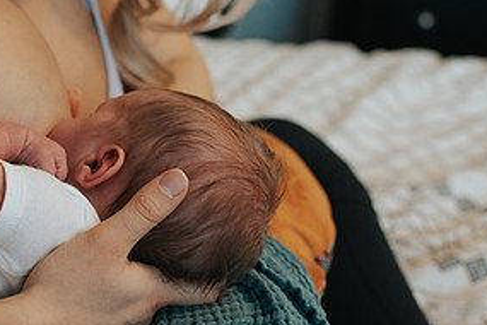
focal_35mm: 82
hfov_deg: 23.9
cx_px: 19
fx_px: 1109
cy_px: 169
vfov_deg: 16.7
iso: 1000
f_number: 2.8
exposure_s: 1/250
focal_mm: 35
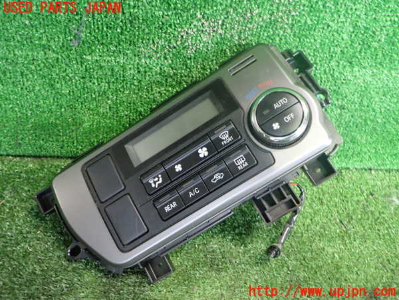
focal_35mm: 30
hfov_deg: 60.0
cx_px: 200
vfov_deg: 46.8
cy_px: 150
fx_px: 346
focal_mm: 5.4
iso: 1000
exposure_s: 1/50
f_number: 2.3
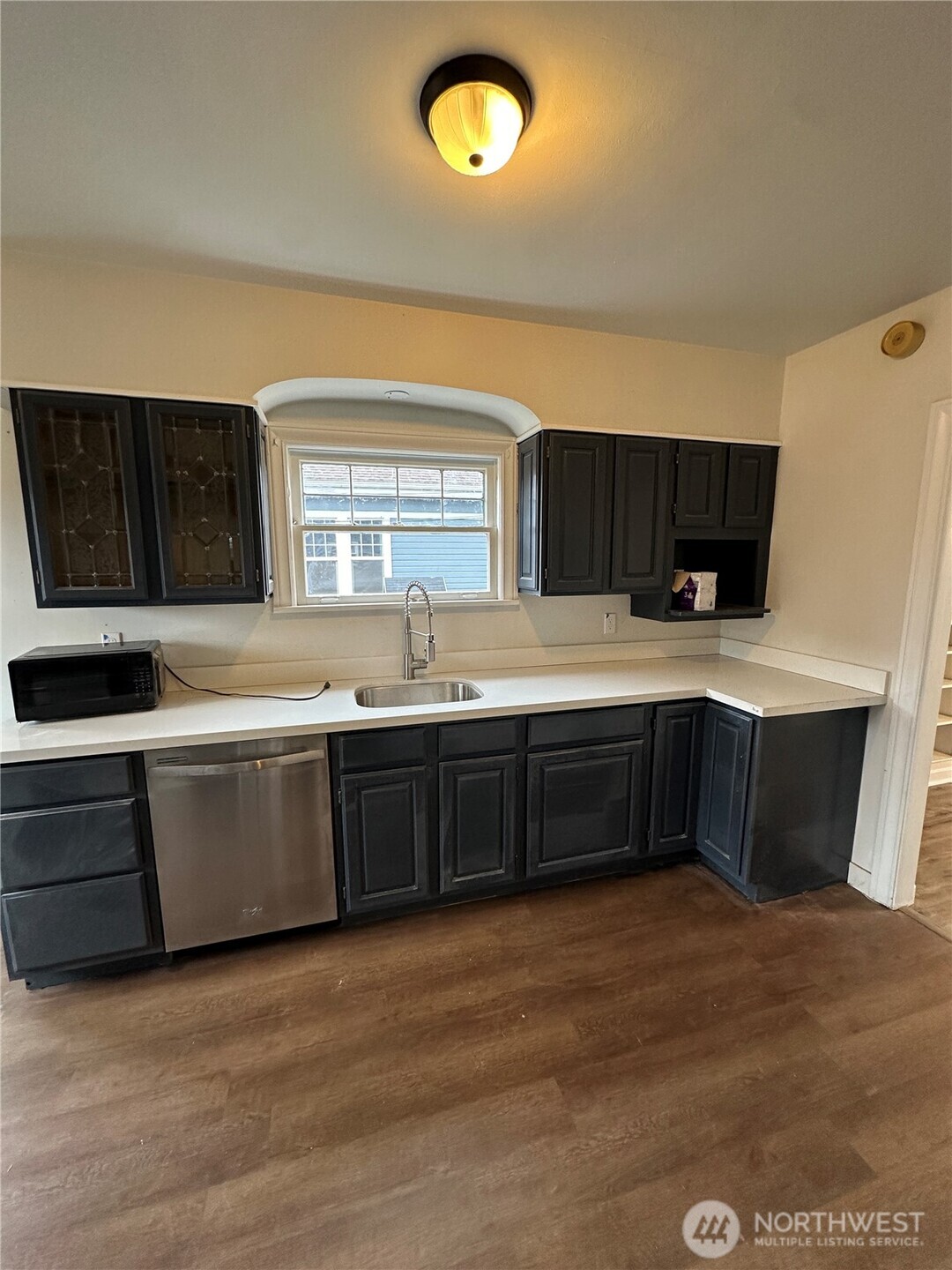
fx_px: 513
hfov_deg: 85.7
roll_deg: +0.2
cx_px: 476
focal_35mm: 14
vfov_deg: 102.1
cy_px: 635
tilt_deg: -8.8
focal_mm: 2.22
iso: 160
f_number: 2.2
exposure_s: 1/120
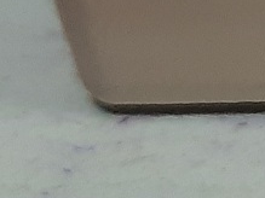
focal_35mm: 197
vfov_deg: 7.3
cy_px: -188
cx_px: 852
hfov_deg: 8.2
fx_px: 1507
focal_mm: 3.93
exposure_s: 1/25
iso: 400
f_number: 1.7
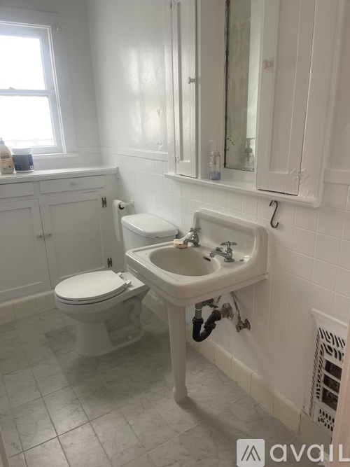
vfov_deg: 67.3
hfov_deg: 53.0
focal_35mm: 26
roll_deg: +1.1
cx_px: 175
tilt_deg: -17.2
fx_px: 351
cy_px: 234
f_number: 1.6
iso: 125
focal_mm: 5.1
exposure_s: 1/120
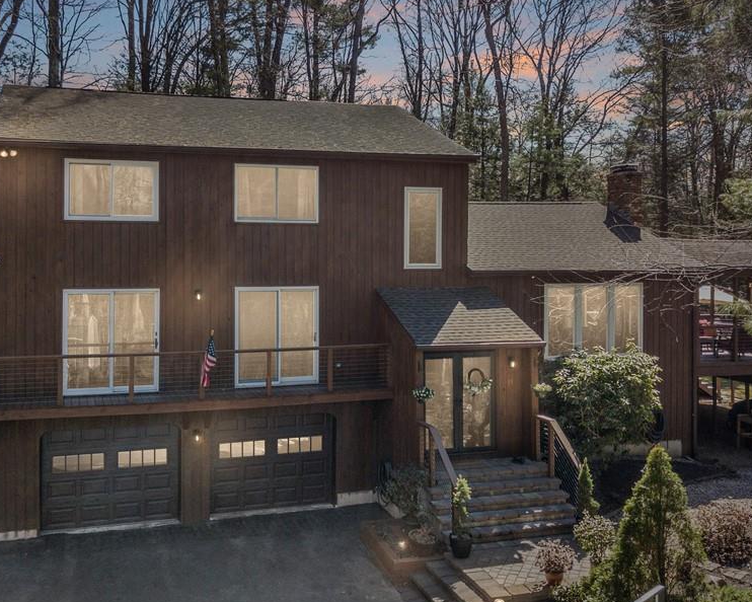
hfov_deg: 51.5
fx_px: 779
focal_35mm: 35
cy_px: 372
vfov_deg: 42.0
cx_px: 360
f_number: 2.2
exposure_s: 1/320
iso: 100
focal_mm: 4.7
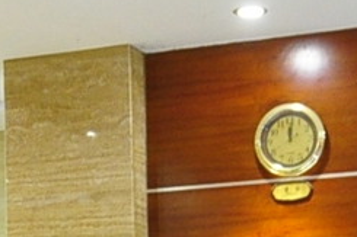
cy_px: 346
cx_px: 189
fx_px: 1393
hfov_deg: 14.6
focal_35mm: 141
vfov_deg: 9.5
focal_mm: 13
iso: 1000
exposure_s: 1/15
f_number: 2.8
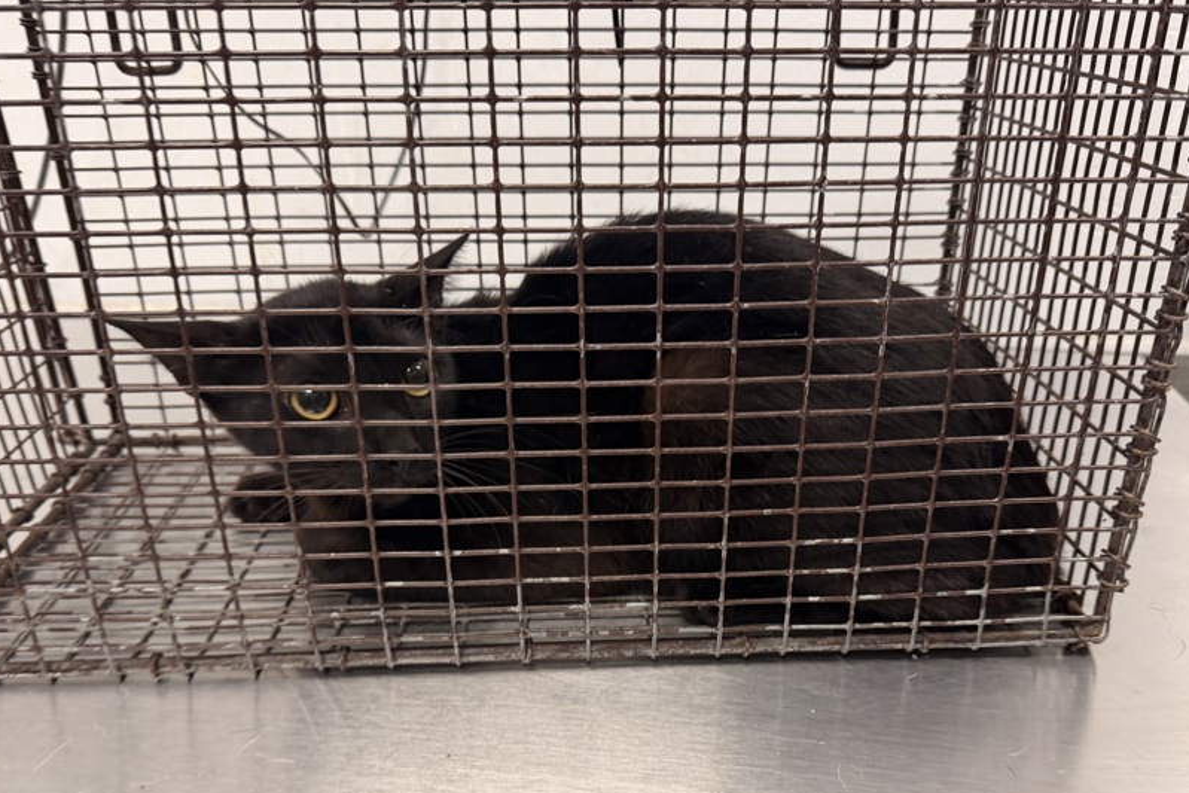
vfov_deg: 40.6
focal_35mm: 32
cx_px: 626
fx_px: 1057
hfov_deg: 58.7
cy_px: 530
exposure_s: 1/60
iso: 125
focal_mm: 6.76
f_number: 1.78
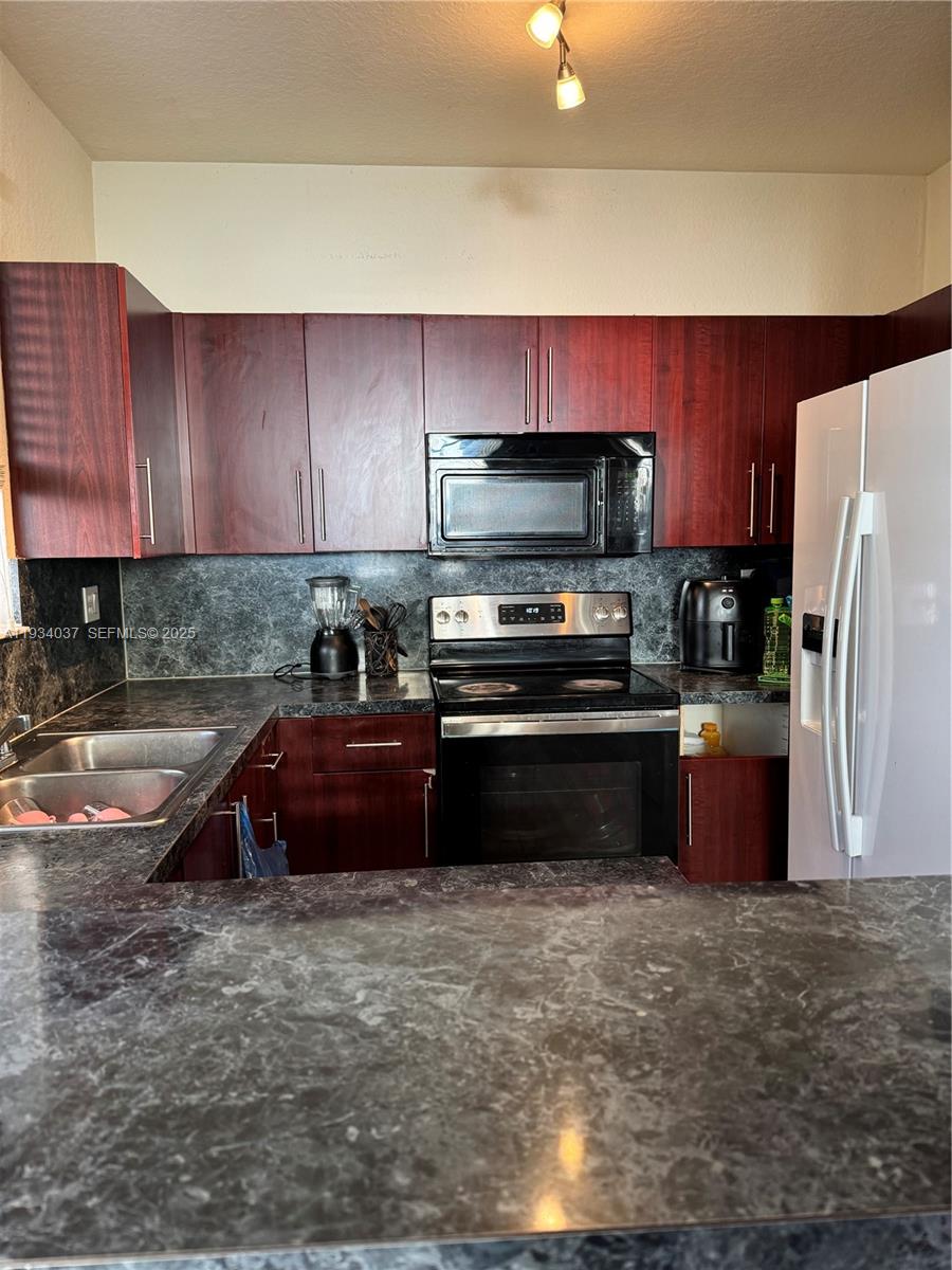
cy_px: 635
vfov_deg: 71.6
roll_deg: +1.4
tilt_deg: -6.7
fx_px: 880
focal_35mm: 24
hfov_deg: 56.8
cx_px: 476
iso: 200
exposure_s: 1/60
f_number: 1.78
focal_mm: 6.76
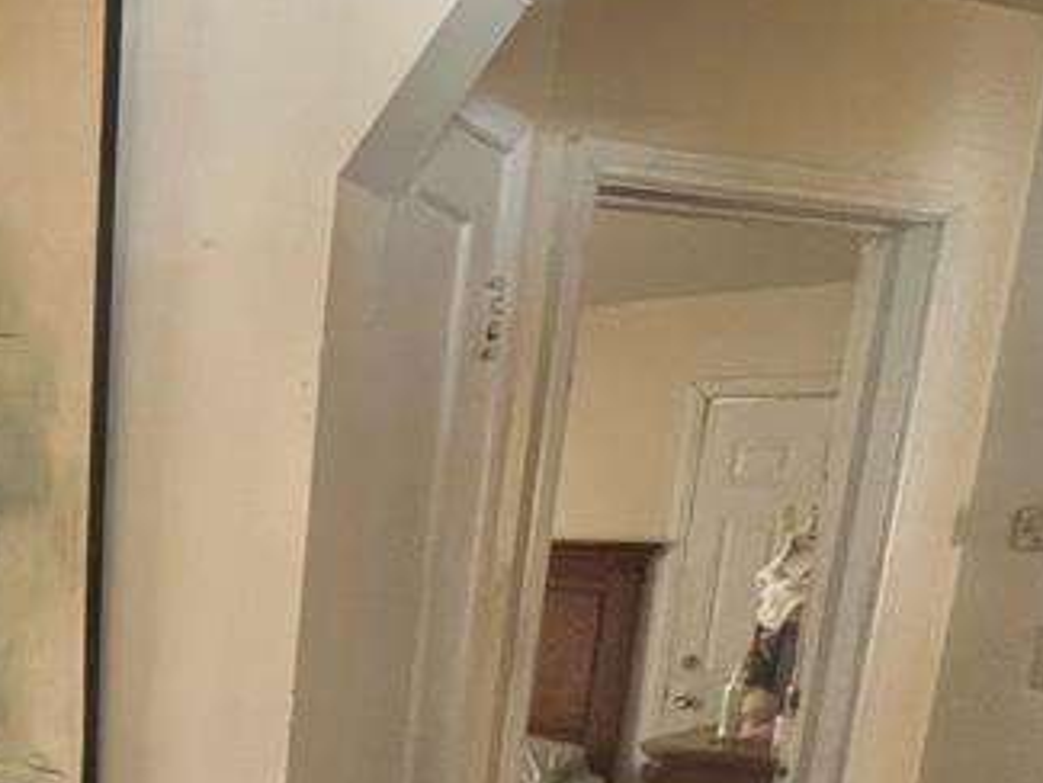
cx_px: -22
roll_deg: -2.0
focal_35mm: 41
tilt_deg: -15.0
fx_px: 1236
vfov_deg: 31.5
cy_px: 844
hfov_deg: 39.7
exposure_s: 1/60
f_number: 1.8
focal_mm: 1.57
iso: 400
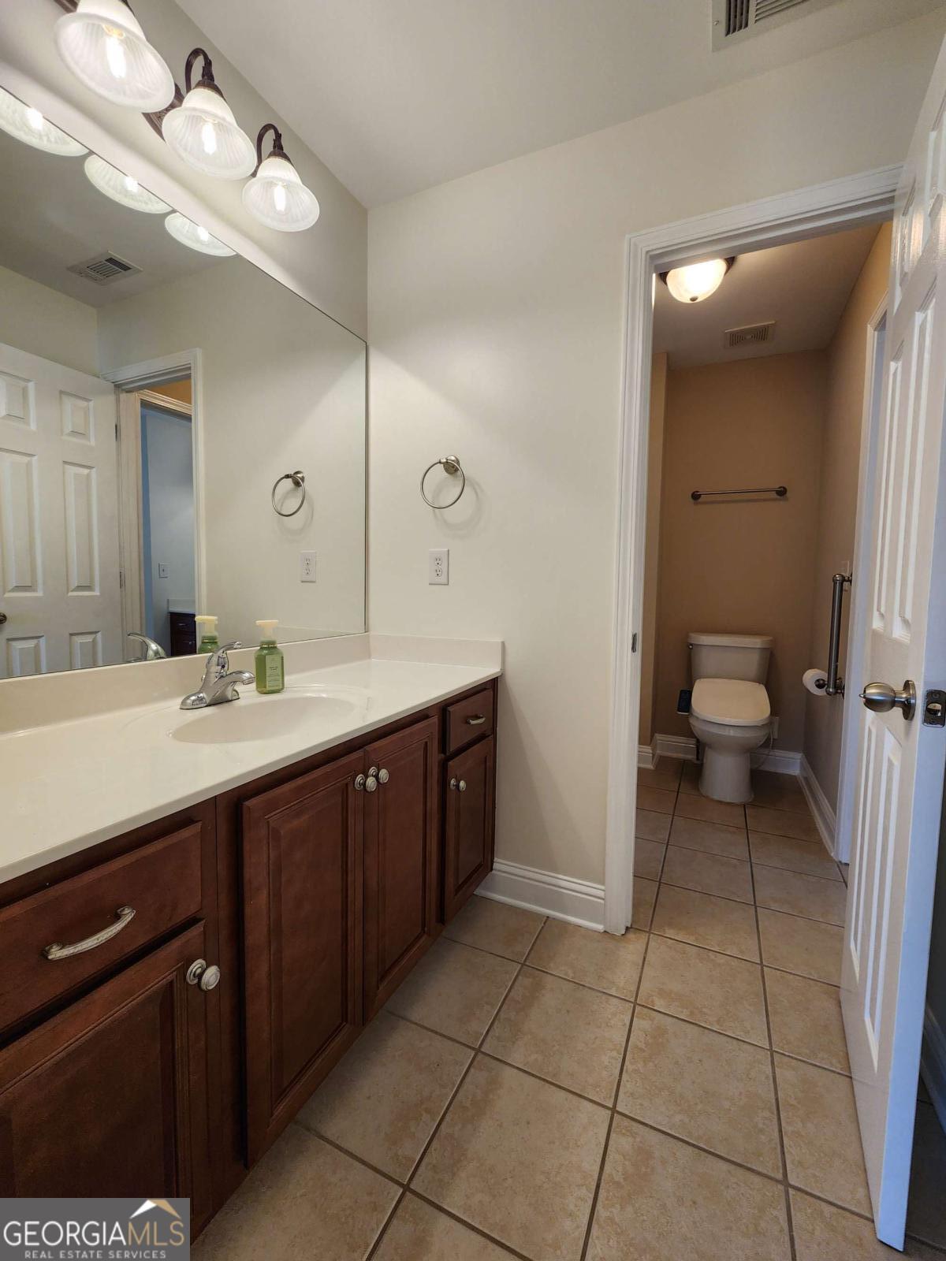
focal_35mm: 13
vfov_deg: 106.2
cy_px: 630
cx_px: 473
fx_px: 474
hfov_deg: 89.9
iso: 100
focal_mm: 2.2
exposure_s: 1/60
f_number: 2.2
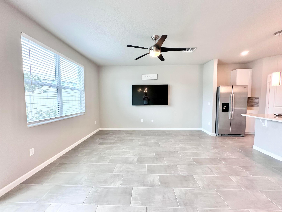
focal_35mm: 14
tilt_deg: -3.1
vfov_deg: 85.7
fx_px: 114
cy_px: 106
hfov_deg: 102.1
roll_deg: +0.6
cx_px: 141
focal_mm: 2.22
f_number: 2.2
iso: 125
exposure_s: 1/120
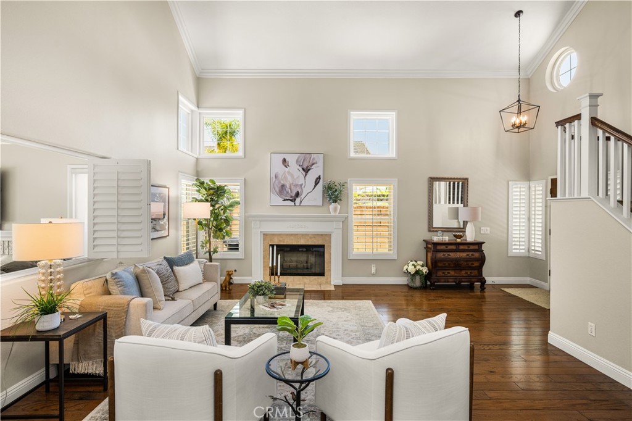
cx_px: 316
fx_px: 316
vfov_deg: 67.3
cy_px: 210
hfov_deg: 90.0
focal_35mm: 18
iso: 100
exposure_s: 1/13
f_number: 5.6
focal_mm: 18
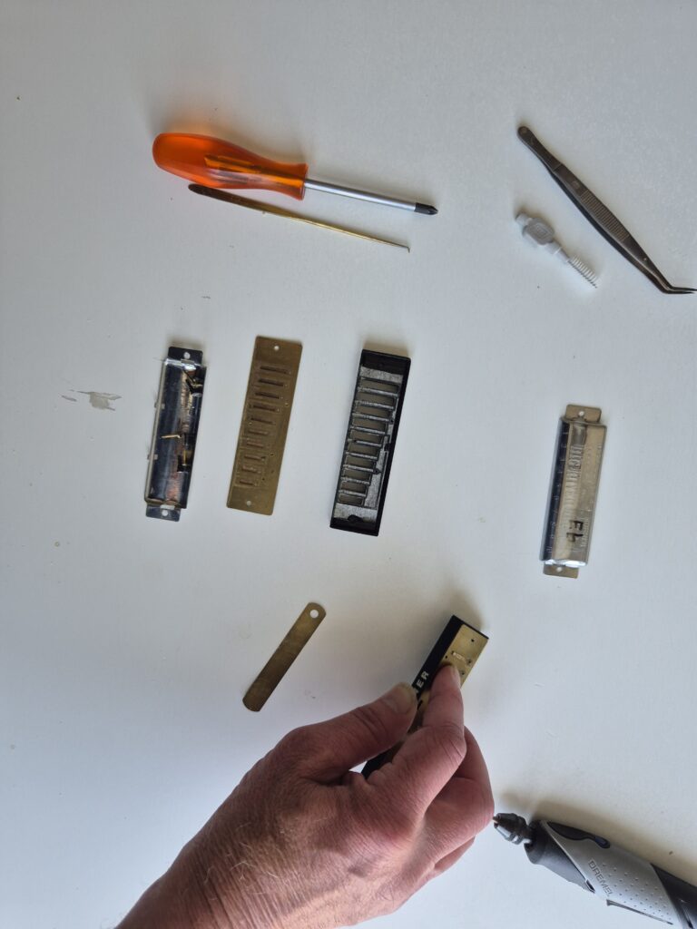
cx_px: 348
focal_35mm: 23
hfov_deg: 58.9
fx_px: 617
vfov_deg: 73.9
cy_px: 464
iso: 100
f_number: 1.8
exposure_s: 1/180
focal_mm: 5.4
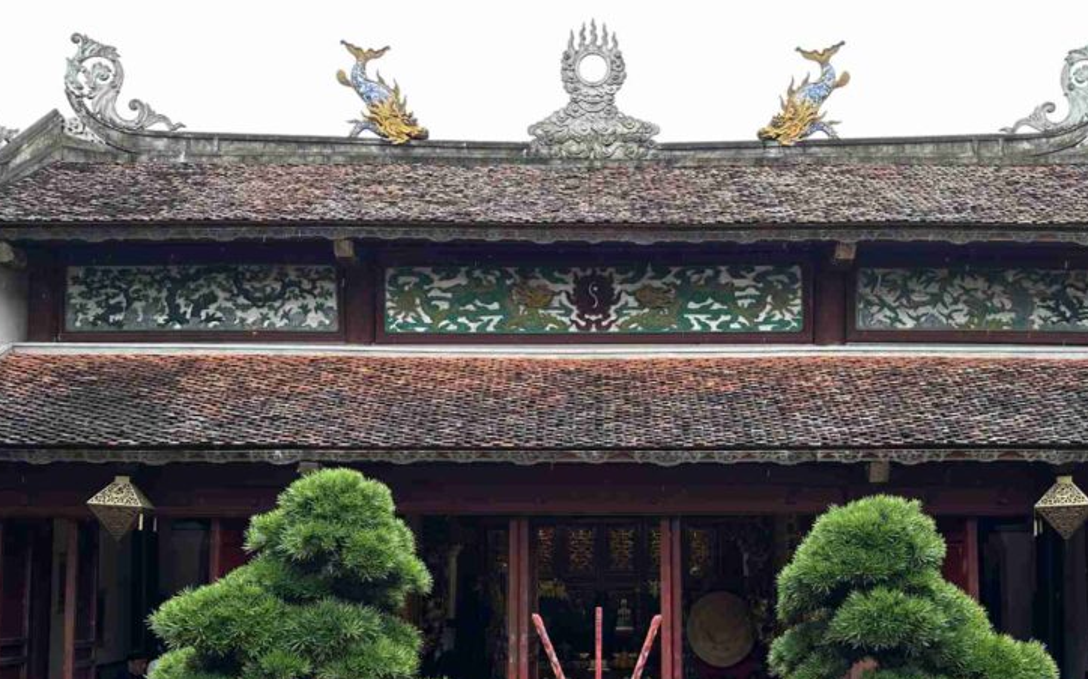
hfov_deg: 53.9
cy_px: 530
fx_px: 1067
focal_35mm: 36
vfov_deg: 34.4
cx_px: 604
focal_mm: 6.9
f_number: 1.8
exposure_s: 1/380
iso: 80
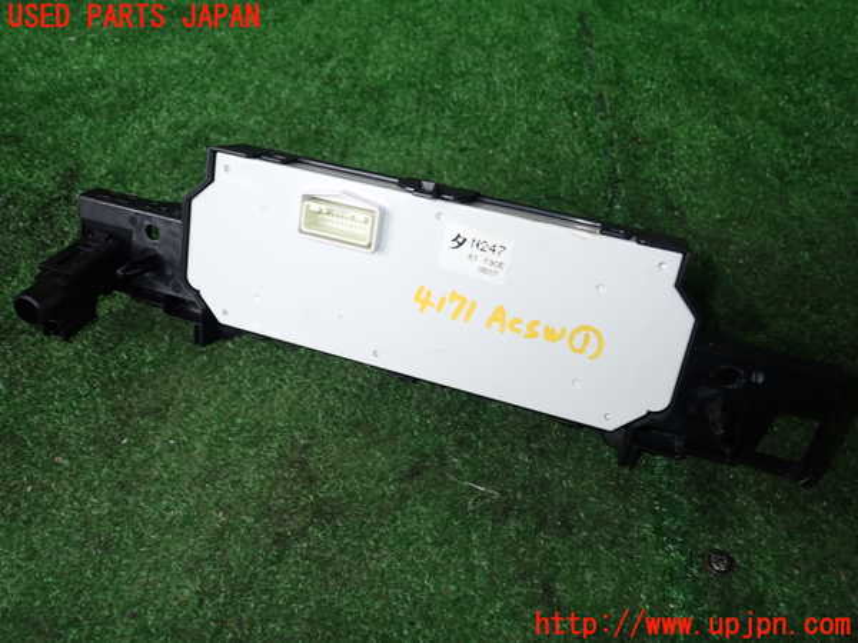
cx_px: 429
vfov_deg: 46.8
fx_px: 744
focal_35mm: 30
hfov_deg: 60.0
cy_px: 322
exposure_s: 1/30
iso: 200
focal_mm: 5.4
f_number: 6.3
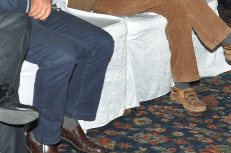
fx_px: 756
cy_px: -74
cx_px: 84
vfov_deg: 11.1
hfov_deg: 17.3
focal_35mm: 118
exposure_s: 1/200
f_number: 8
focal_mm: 26
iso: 800
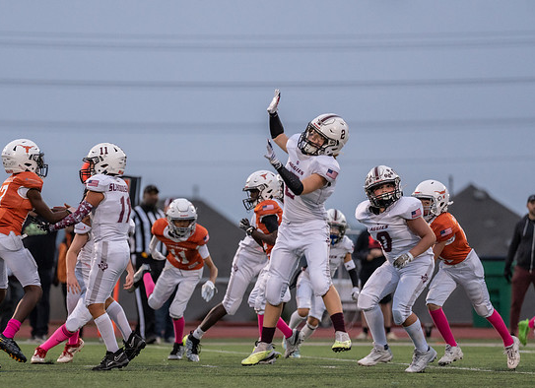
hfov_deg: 7.3
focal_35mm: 273
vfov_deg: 5.3
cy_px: 234
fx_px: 4170
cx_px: 162
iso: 2000
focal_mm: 200
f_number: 2.8
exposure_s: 1/1250
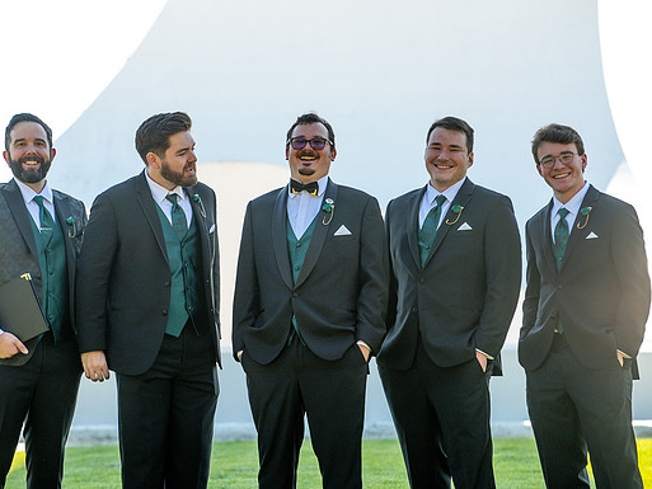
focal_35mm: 174
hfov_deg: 11.4
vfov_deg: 8.5
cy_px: 244
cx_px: 300
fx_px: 3278
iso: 400
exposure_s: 1/640
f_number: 5.6
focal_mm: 160
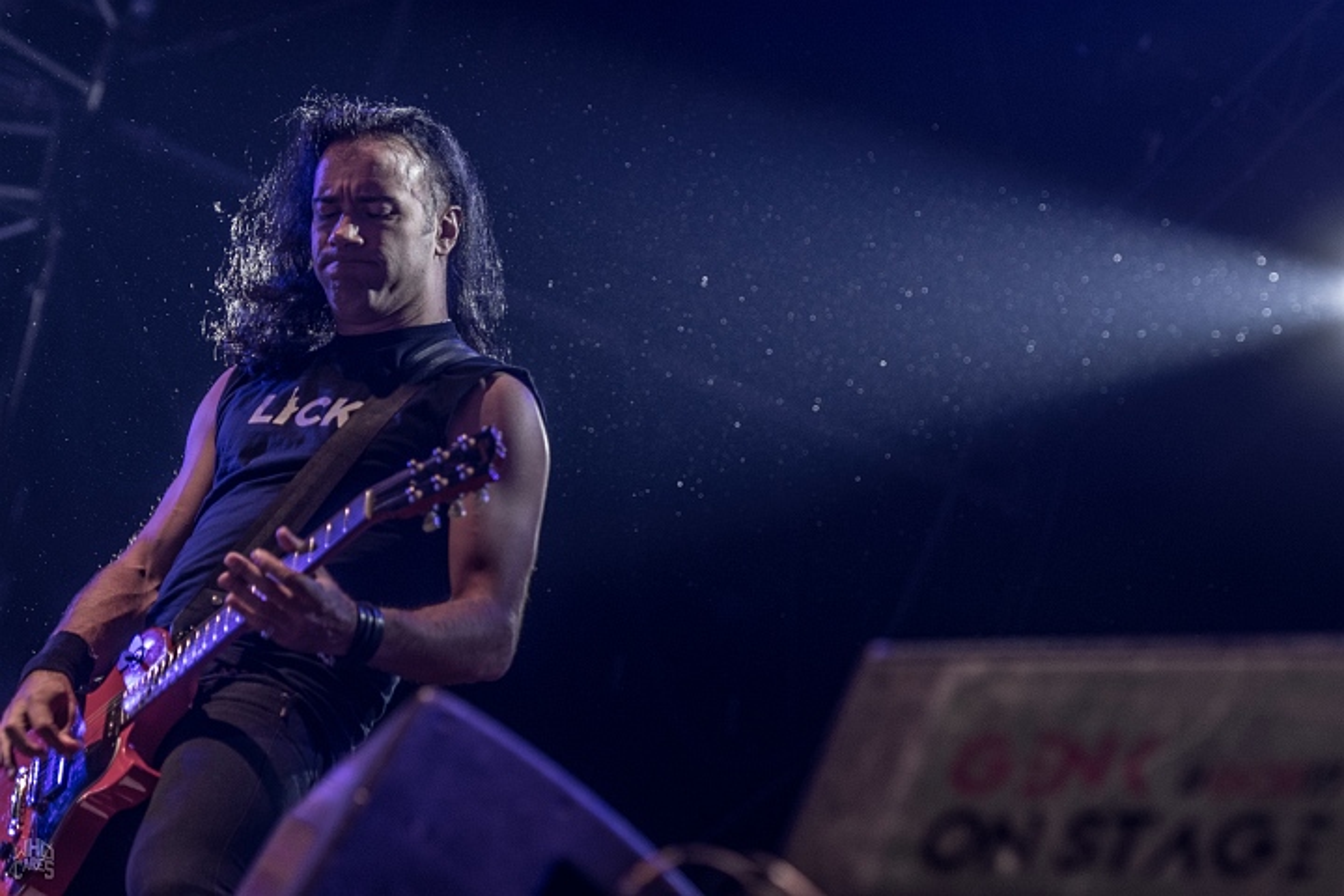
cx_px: 672
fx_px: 5488
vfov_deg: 9.3
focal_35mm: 147
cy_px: 448
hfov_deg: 14.0
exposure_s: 1/100
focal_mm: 98
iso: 1000
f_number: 2.8
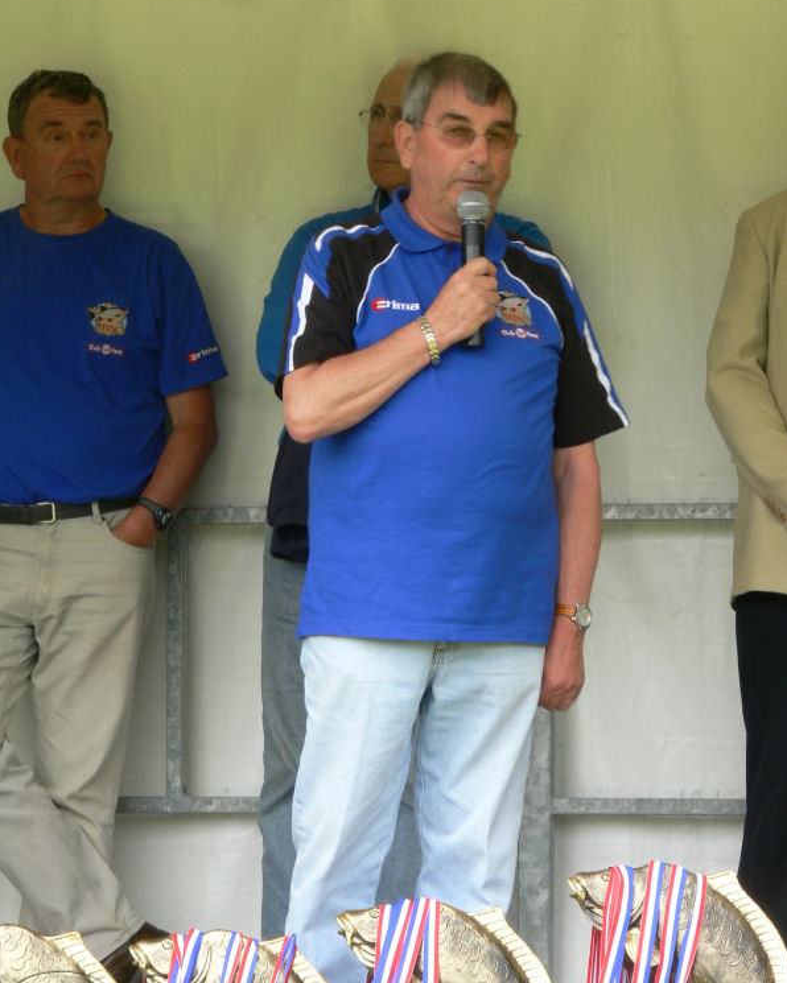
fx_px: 5765
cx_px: 395
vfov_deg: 9.8
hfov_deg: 7.8
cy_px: 508
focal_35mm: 198
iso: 100
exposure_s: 1/25
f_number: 11
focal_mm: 40
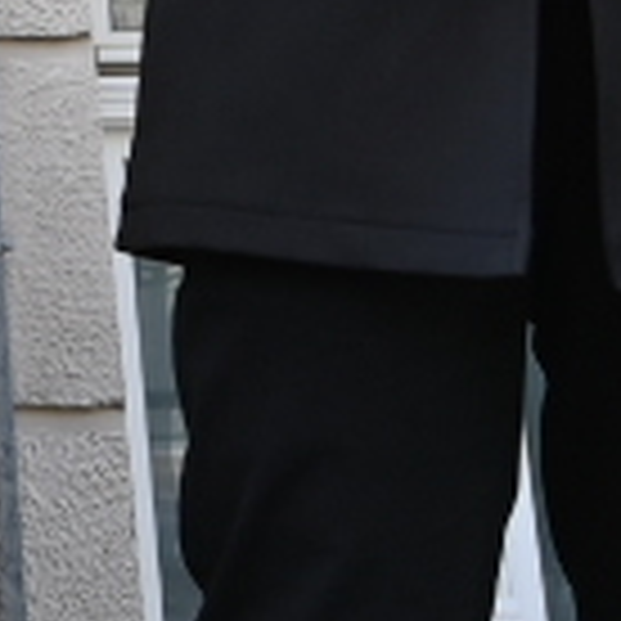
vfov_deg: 11.6
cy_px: -468
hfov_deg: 10.5
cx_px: -932
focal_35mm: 140
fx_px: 2842
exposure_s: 1/400
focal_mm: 14
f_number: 4.5
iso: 100
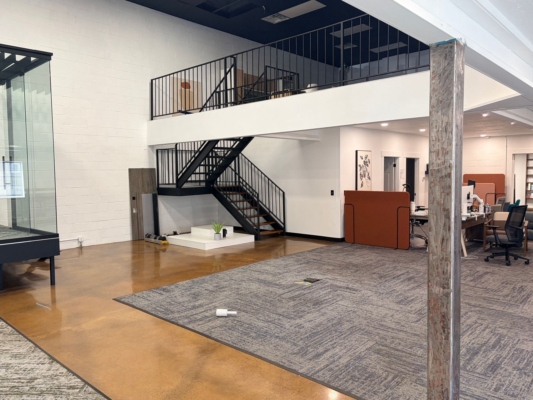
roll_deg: +0.2
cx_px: 258
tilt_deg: -0.4
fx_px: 416
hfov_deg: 65.3
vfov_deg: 51.3
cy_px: 194
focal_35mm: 27
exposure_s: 1/60
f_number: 1.6
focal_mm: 5.96
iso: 100
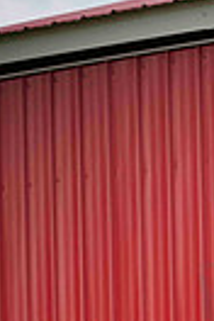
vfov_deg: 11.4
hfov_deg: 7.9
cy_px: 535
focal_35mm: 170
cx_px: 321
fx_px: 1516
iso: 640
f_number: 5.6
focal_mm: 50
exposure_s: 1/320
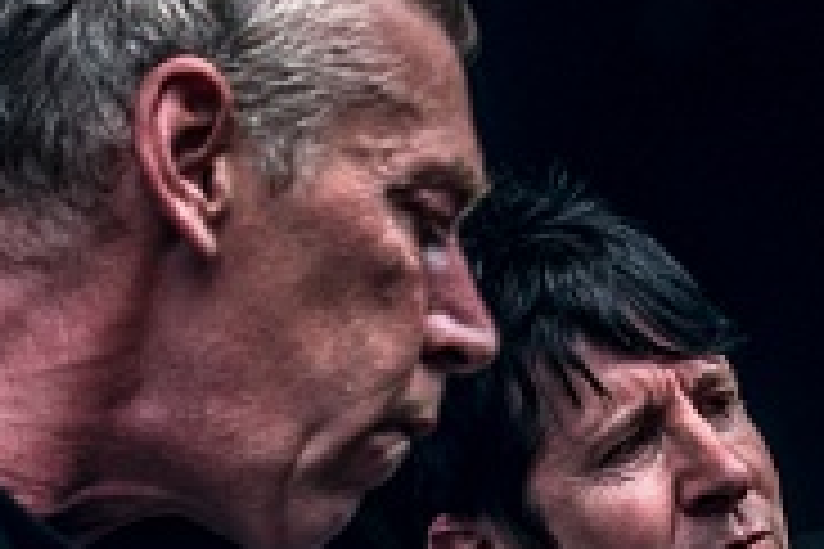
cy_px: 796
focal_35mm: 472
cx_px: 743
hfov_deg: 4.4
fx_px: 10803
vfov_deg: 2.9
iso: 160
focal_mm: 80
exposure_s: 1/100
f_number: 8
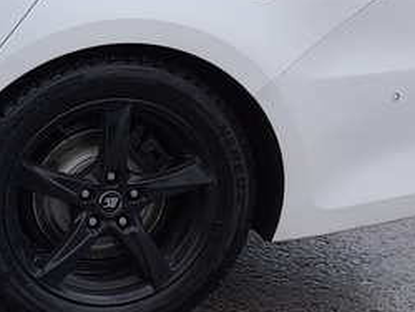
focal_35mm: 147
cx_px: -455
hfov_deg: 11.8
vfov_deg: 10.1
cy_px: 46
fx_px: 1764
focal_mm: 6.57
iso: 80
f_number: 1.6
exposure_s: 1/100
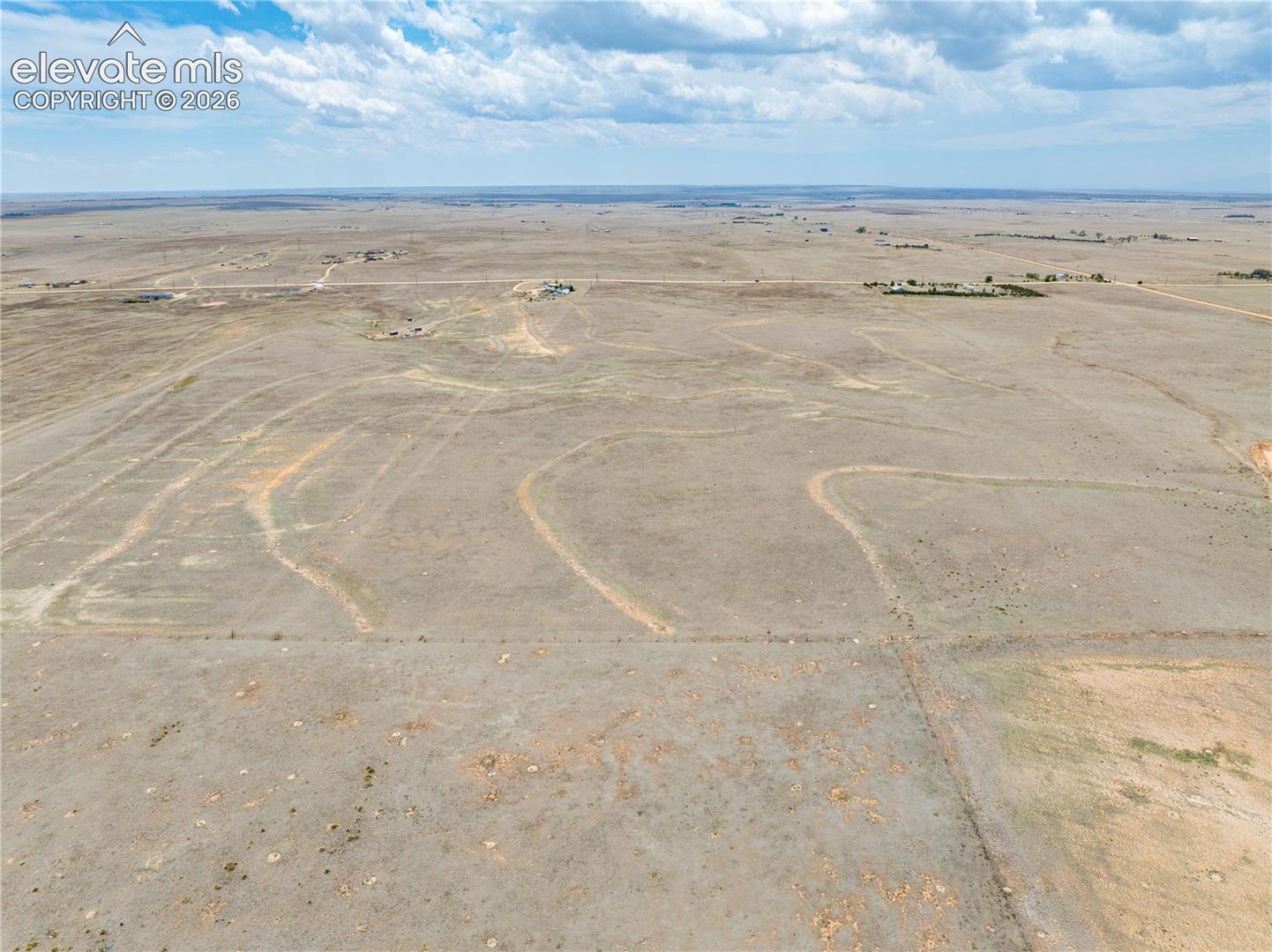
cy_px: 476
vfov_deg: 56.8
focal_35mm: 24
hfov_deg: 71.6
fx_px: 881
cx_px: 636
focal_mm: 12.29
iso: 100
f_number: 8
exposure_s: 1/200
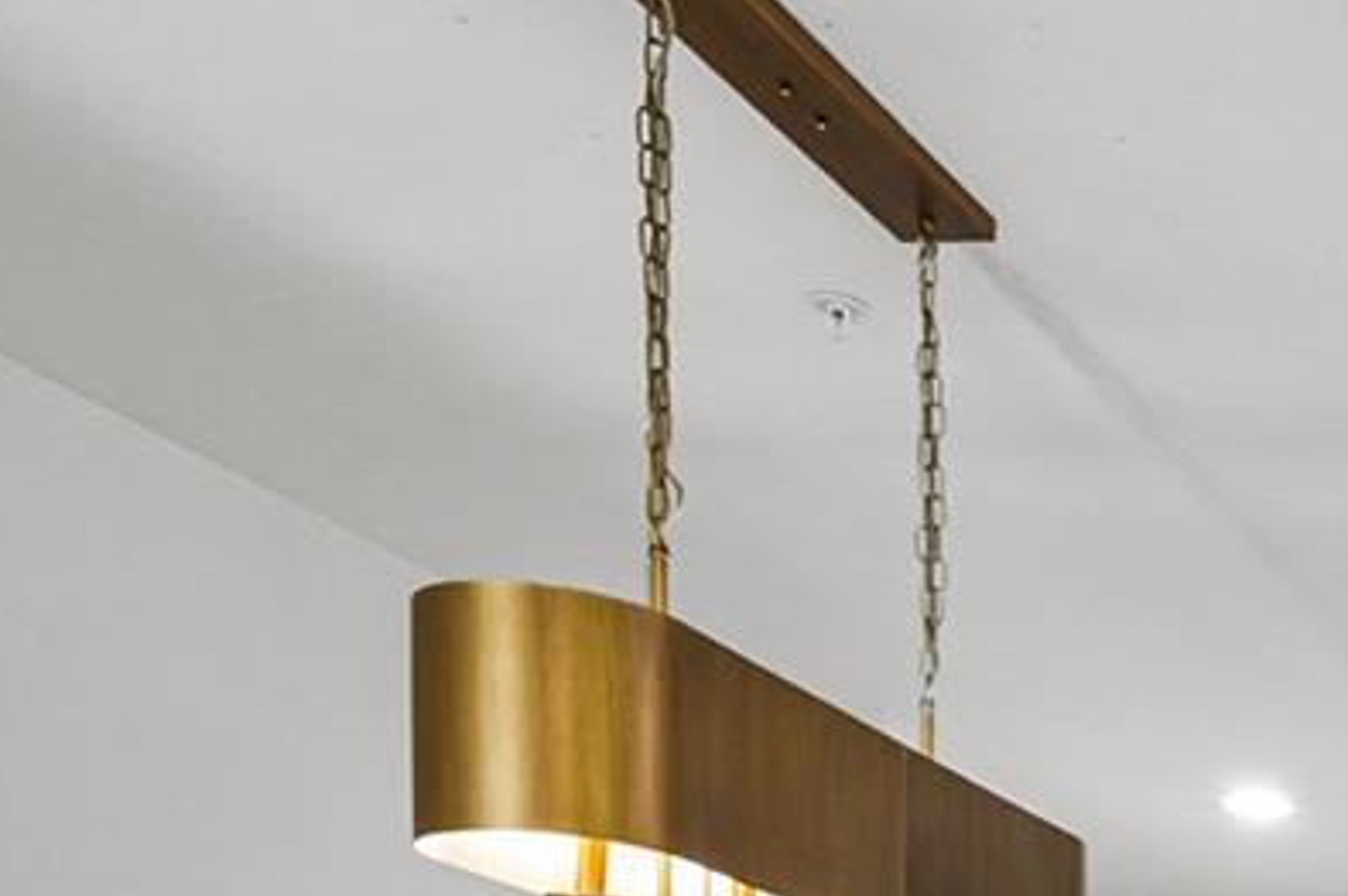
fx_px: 2432
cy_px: 1436
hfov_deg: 23.1
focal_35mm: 65
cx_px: 2166
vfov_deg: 18.0
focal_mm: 16
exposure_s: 1/30
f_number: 8
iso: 1600
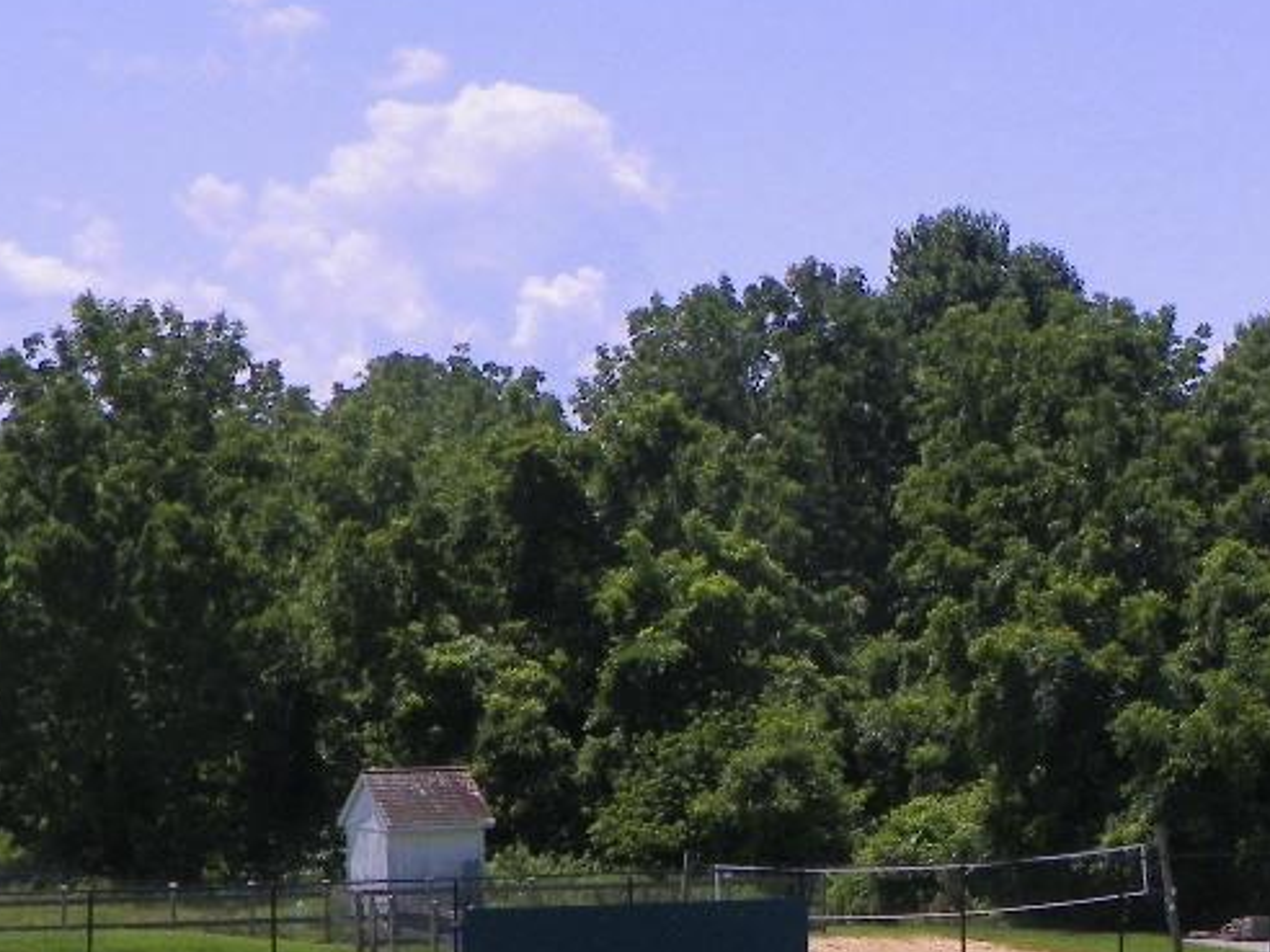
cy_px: 751
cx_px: 1033
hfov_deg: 15.7
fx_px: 4586
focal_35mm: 125
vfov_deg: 11.8
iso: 64
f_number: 5
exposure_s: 1/500
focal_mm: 8.5
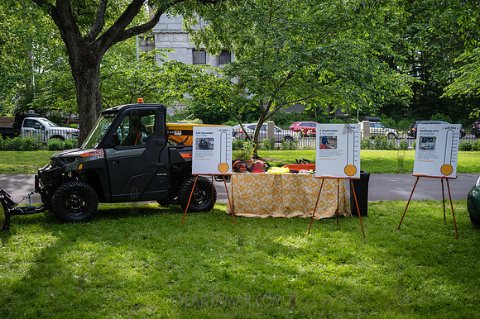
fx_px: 503
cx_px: 240
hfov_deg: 51.0
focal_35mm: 38
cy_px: 160
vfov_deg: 35.2
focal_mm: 37
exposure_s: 1/1000
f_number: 4
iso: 800
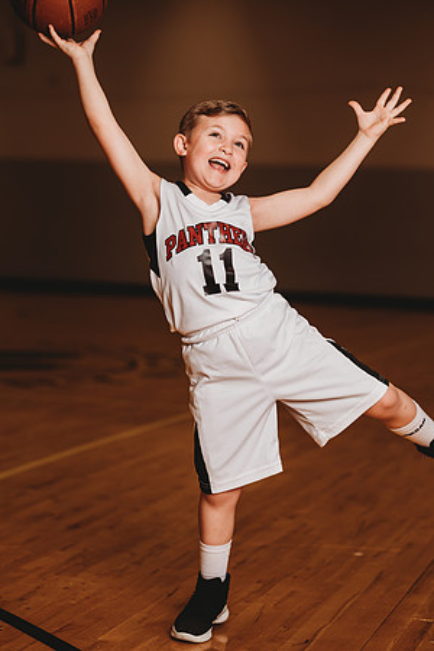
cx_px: 217
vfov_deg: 23.9
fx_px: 1537
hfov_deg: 16.1
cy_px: 326
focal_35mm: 85
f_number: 2.5
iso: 100
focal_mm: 85
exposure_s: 1/160
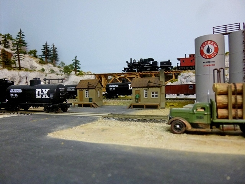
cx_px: 122
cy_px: 92
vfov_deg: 54.9
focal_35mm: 25
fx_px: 177
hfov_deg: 69.4
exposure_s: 1/10
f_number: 3.1
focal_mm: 4.5
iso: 400
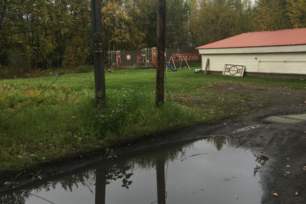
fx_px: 340
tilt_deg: -0.6
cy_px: 74
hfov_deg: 47.7
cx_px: 201
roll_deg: -0.4
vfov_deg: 33.2
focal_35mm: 40
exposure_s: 1/370
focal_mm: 4.15
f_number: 2.2
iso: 25
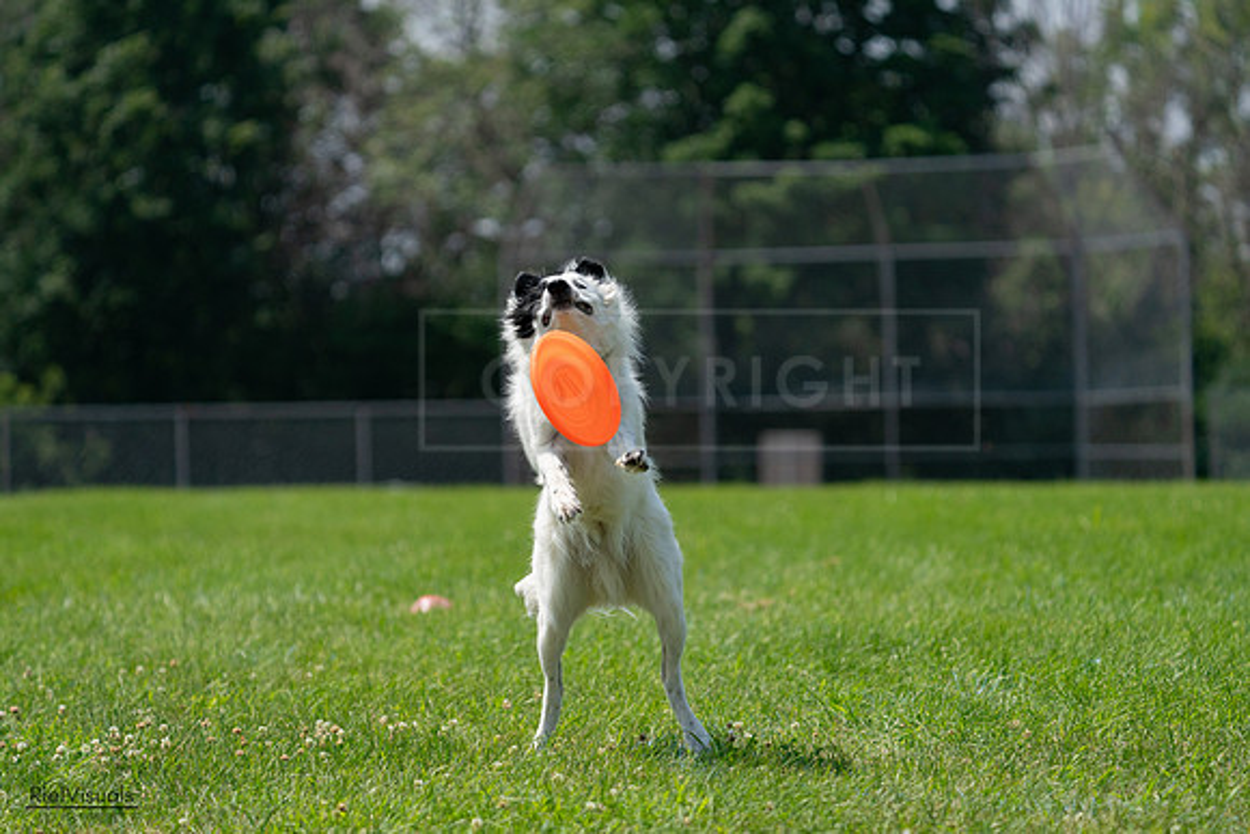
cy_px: 417
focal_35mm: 247
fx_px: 8583
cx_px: 613
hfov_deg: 8.3
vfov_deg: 5.6
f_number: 5.6
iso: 800
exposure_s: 1/4000
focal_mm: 239
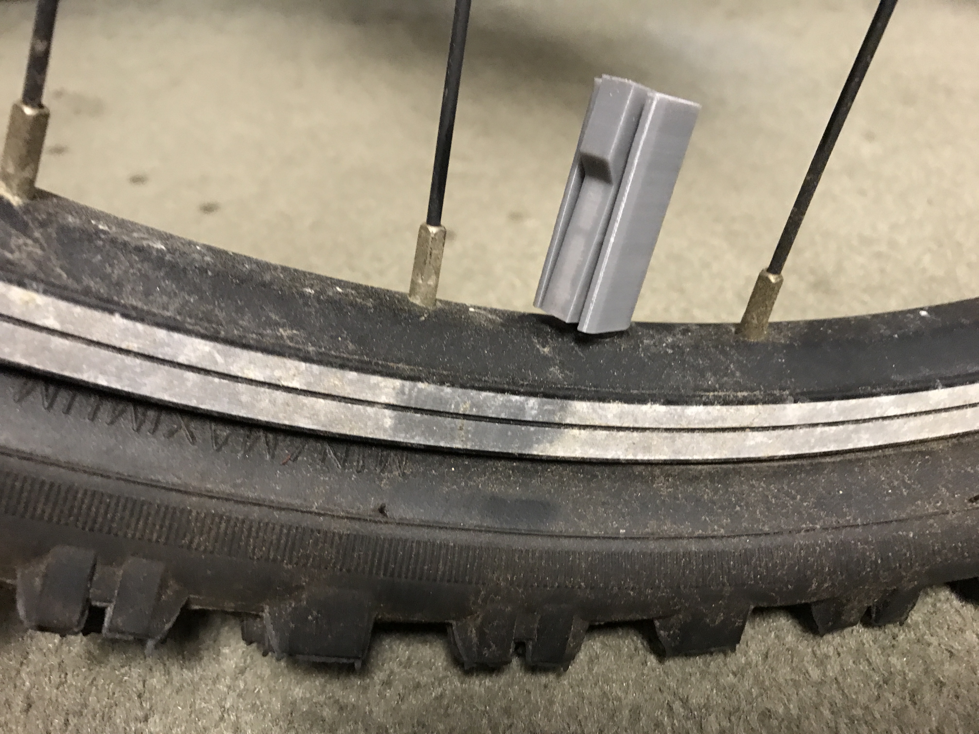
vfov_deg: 49.7
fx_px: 792
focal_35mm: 28
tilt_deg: -35.6
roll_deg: -1.1
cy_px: 367
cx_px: 490
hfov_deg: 63.4
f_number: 1.8
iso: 80
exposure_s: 1/7
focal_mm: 3.99
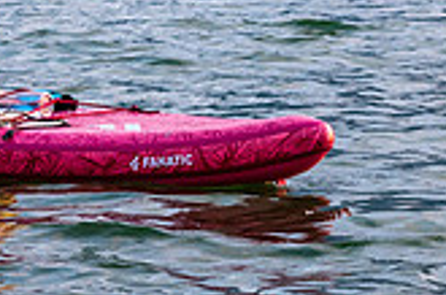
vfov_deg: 6.4
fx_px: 2570
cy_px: -225
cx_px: 162
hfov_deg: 9.9
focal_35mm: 208
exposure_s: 1/125
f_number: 8
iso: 640
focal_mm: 59
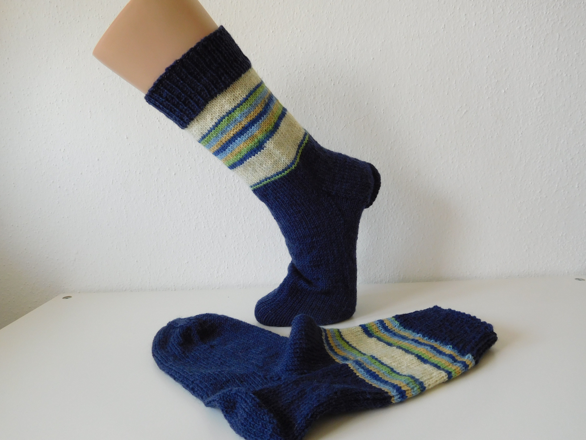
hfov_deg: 69.4
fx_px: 423
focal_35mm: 25
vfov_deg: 54.9
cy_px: 220
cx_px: 293
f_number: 3.4
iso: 180
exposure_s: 1/30
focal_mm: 4.5
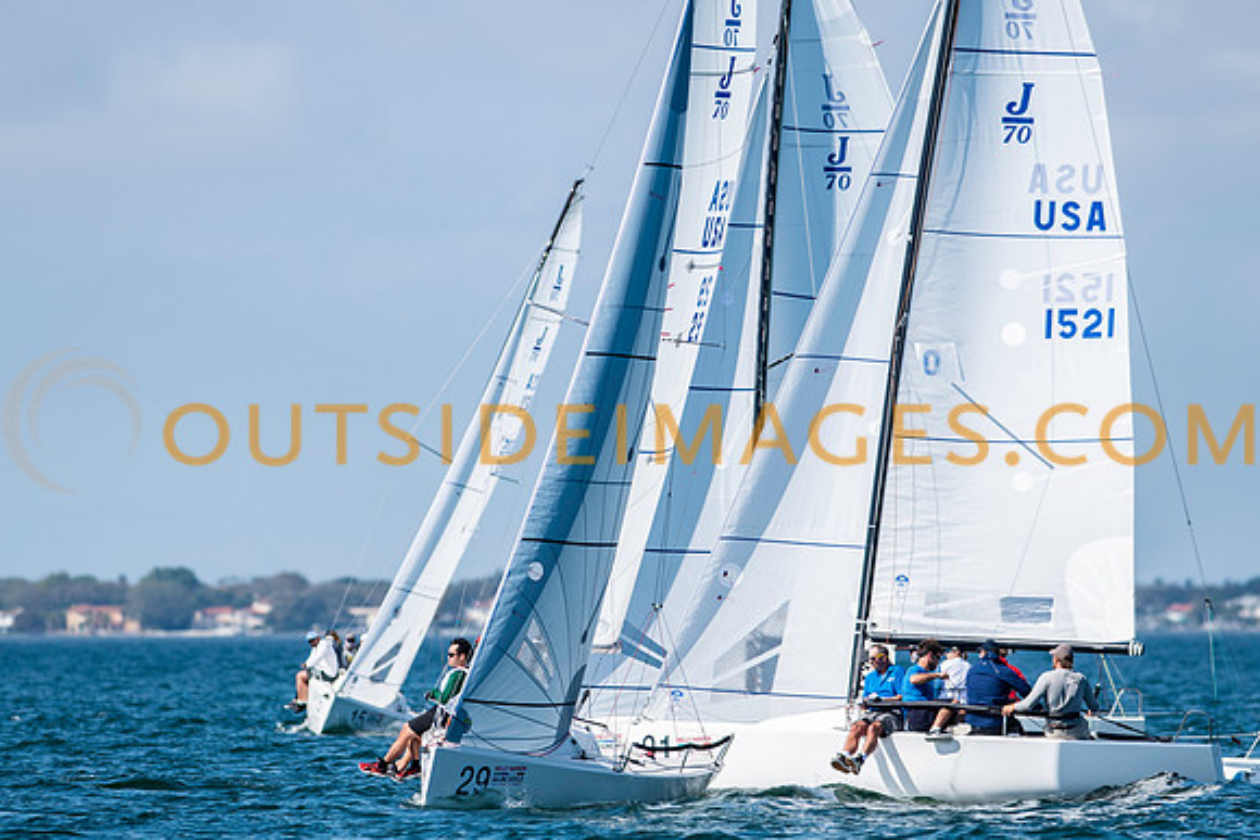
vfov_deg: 2.7
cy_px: 472
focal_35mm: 512
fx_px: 17930
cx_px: 546
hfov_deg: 4.0
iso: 200
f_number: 5
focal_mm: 300
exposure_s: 1/3200
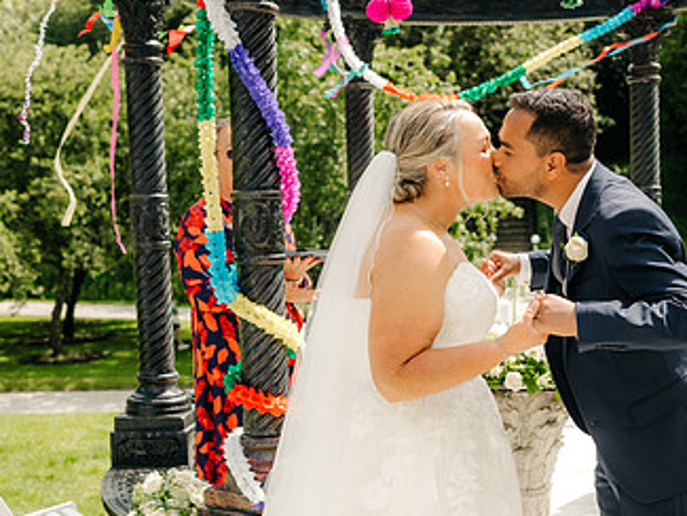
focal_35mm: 60
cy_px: 308
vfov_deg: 24.4
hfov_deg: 31.8
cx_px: 474
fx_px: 1191
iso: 100
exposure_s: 1/640
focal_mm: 35
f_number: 3.5
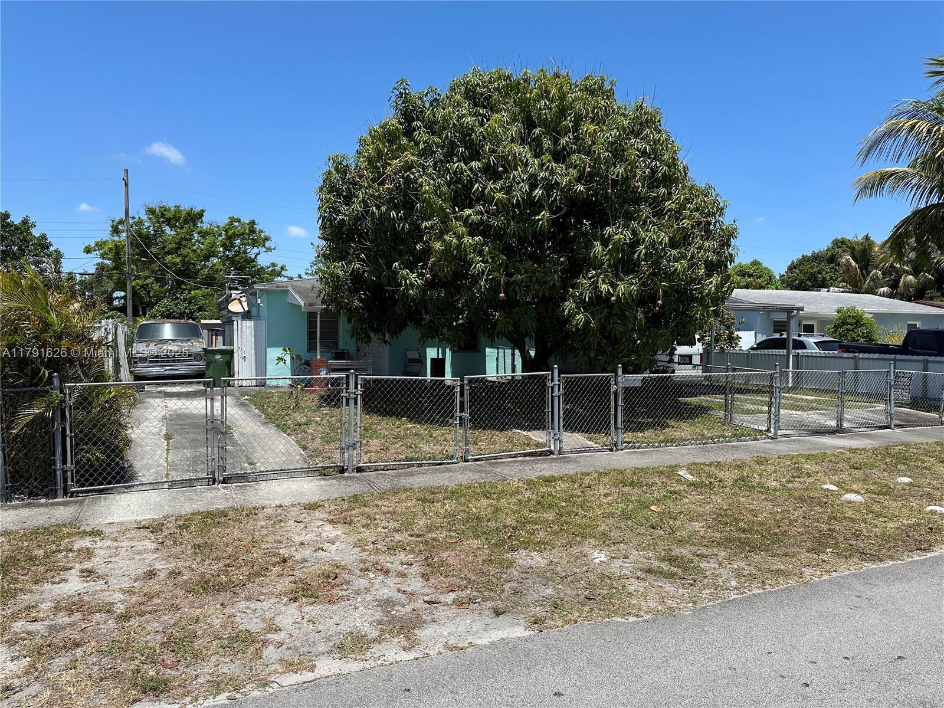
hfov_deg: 71.6
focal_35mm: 24
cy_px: 354
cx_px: 472
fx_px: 654
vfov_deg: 56.8
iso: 80
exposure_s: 1/4184
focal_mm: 6.86
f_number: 1.78
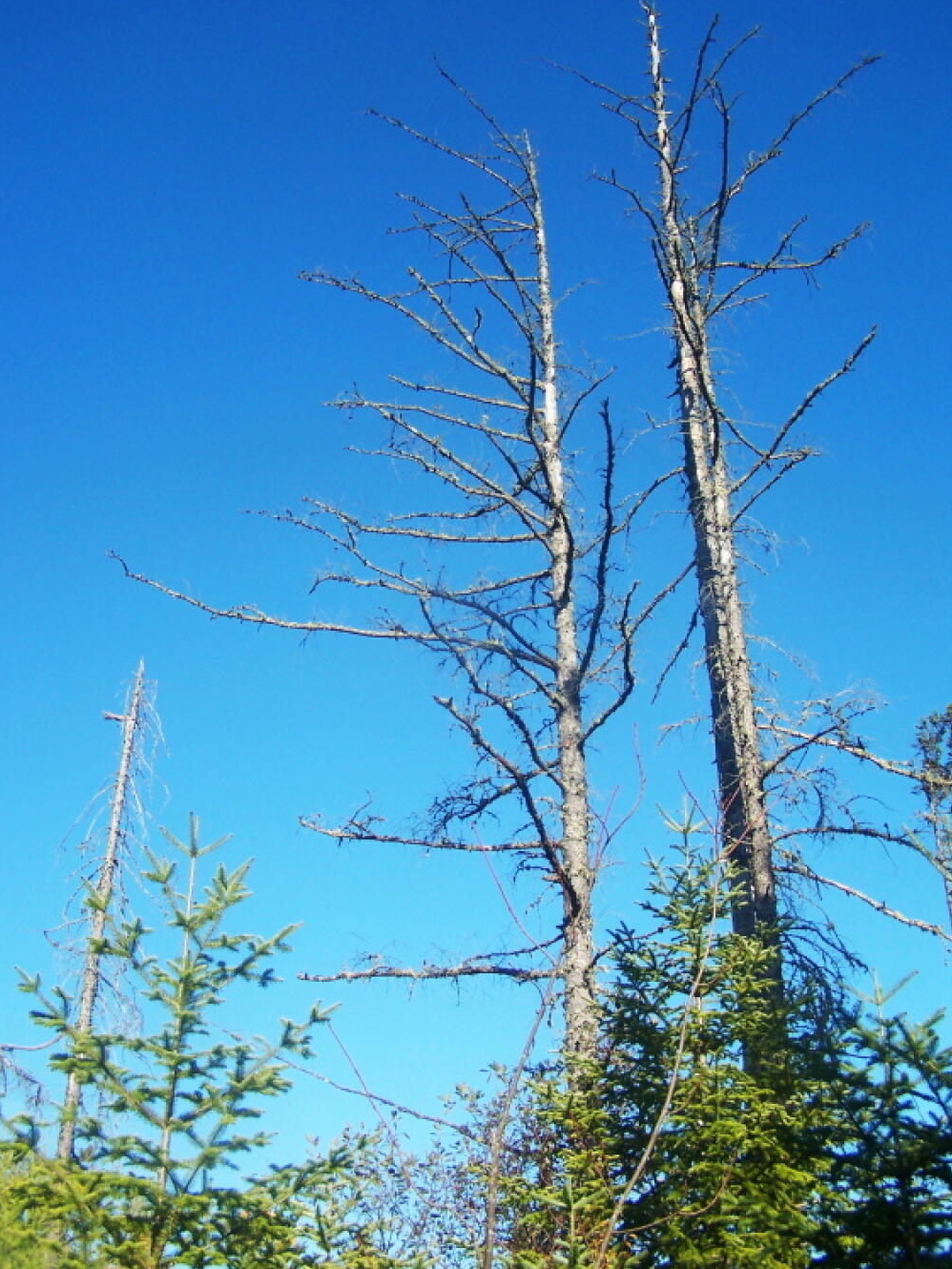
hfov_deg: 36.8
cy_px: 643
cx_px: 471
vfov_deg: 47.9
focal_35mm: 39
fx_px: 1430
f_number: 2.8
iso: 80
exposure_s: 1/800
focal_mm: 6.3
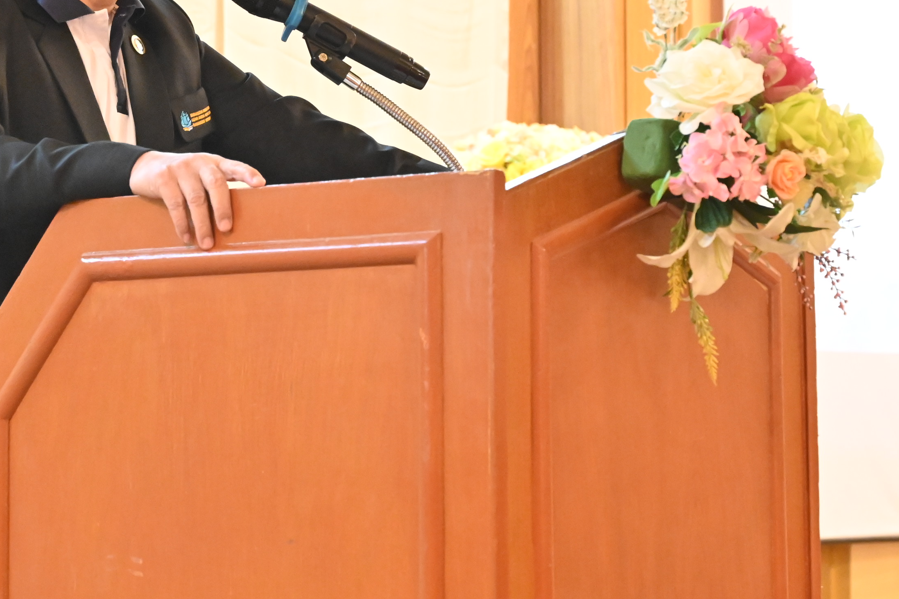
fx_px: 3595
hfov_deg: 14.2
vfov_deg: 9.5
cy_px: 90
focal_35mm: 144
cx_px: 214
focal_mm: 70
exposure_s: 1/50
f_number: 5.6
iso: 8000
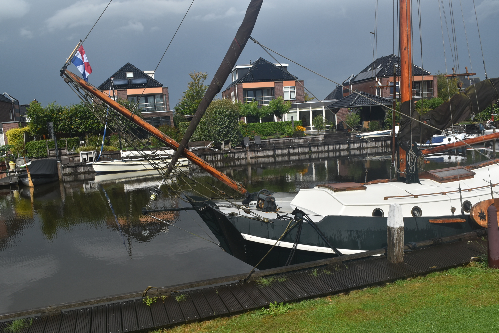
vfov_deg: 43.7
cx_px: 250
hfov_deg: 61.9
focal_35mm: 30
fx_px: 416
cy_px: 166
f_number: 11
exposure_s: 1/500
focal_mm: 20
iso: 200
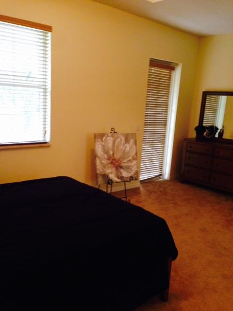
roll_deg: -3.0
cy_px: 156
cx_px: 116
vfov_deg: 55.4
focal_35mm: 33
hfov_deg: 42.9
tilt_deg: -9.3
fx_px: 296
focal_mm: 4.12
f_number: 2.4
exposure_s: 1/20
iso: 200
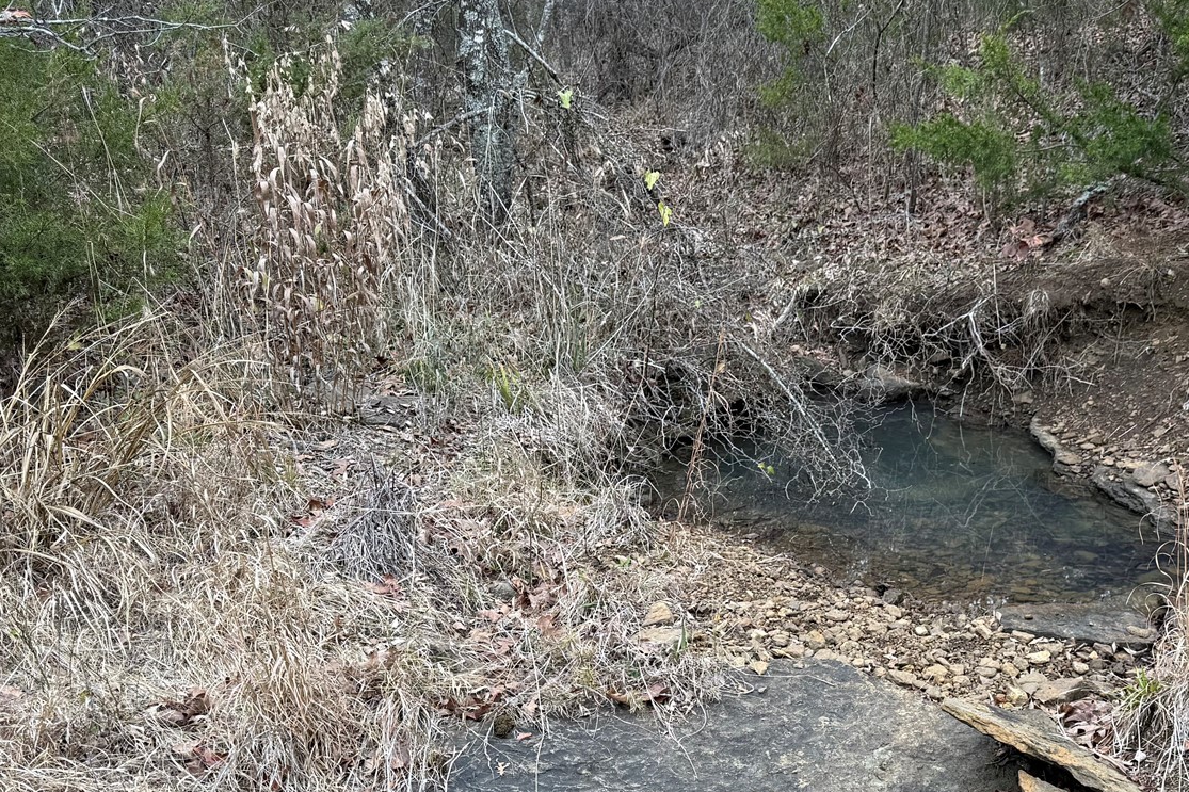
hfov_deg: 44.6
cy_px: 693
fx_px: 1420
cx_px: 815
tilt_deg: -25.1
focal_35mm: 43
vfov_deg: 30.0
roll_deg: +0.4
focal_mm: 6.76
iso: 80
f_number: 1.78
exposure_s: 1/412
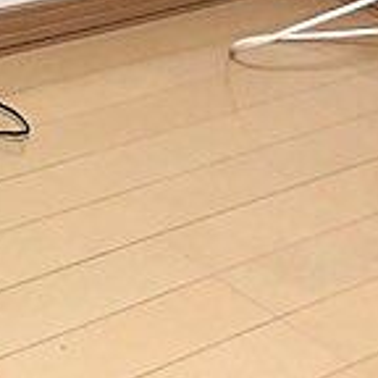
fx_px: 1359
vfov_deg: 15.6
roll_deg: -5.7
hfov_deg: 13.7
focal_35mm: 110
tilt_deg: -24.8
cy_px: 3
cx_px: -357
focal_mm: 3.99
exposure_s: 1/20
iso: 40
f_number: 1.8
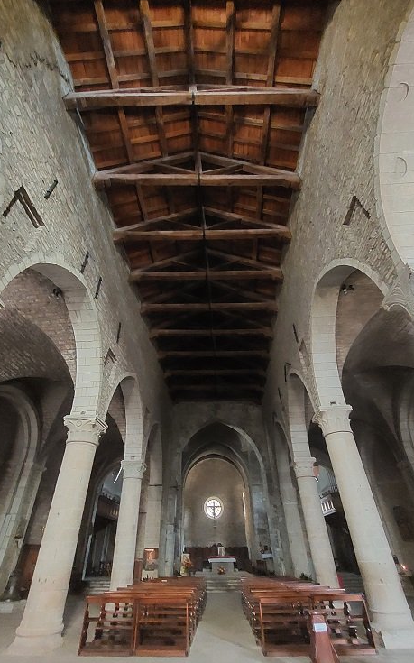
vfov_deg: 101.5
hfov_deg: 74.7
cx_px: 202
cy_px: 332
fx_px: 271
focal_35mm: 15
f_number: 2.2
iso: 1000
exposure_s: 1/10
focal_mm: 1.74
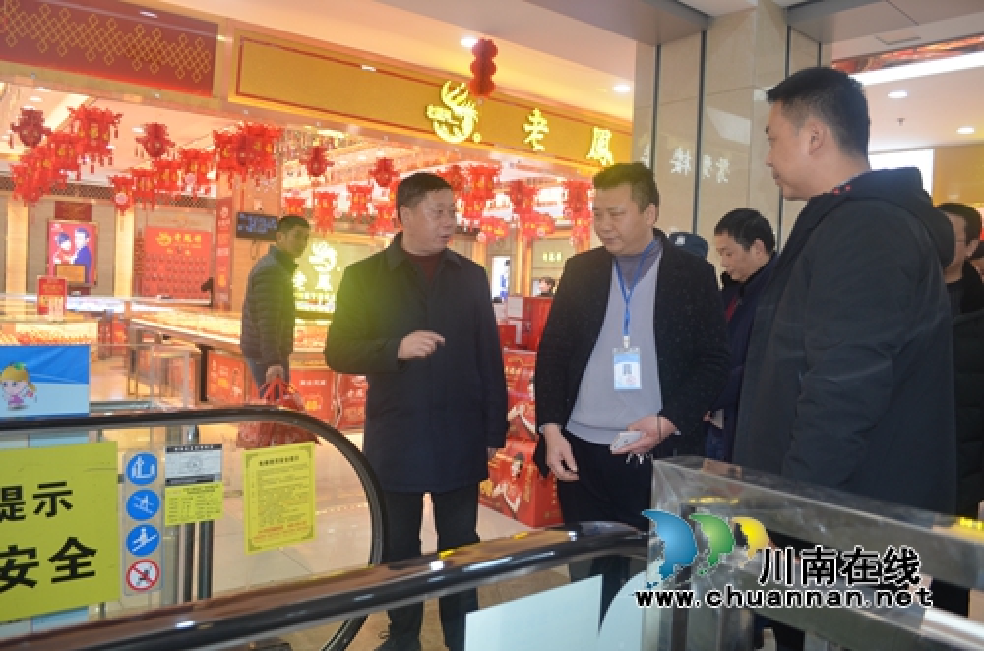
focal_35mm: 27
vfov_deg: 47.7
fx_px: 736
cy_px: 326
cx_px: 492
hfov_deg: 67.5
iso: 400
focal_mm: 18
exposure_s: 1/80
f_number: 3.5
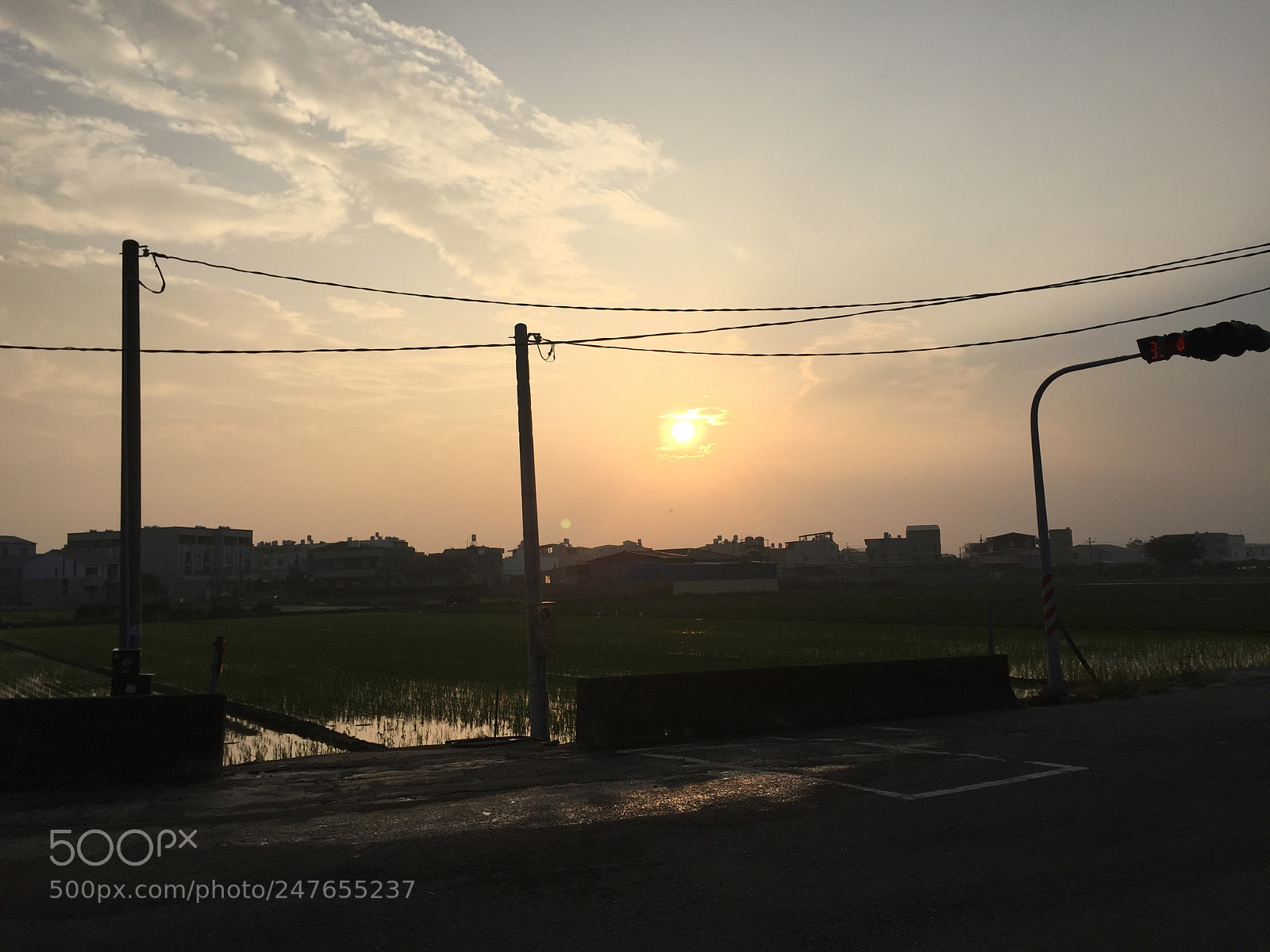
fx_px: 1064
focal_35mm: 29
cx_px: 635
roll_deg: -0.2
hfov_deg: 61.7
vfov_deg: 48.2
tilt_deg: +7.1
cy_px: 476
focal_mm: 4.15
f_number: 2.2
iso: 32
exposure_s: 1/3968
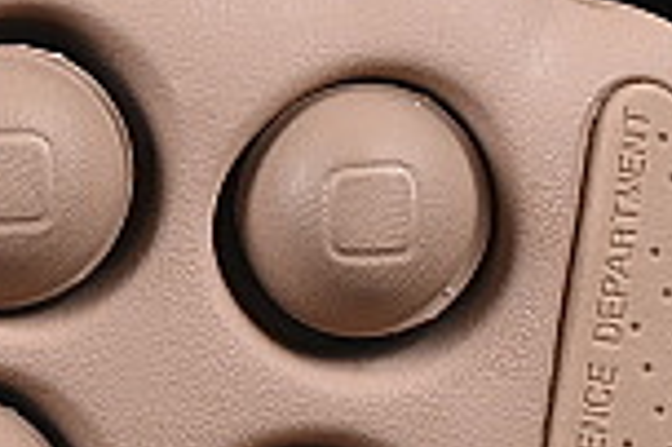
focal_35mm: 534
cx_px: -862
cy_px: 4
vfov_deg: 2.6
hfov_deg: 3.8
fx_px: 9957
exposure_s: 1/80
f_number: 8
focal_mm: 50
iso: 160
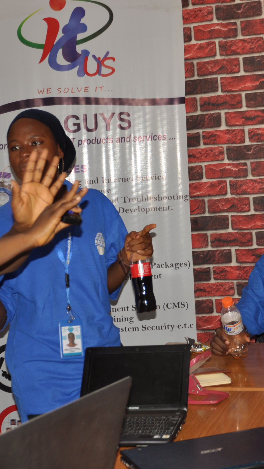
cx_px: 146
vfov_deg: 27.9
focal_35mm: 76
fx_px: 946
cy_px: 235
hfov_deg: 15.9
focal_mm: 32
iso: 200
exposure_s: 1/60
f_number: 4.2
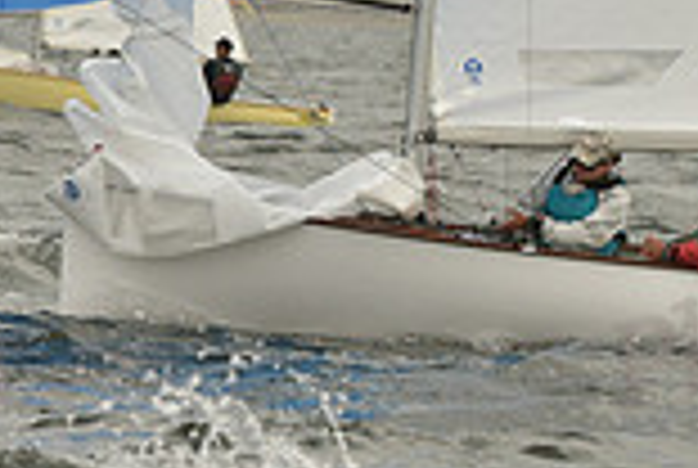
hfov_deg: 2.8
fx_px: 14492
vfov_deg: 1.9
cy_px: 124
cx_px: 383
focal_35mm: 746
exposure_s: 1/1250
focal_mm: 200
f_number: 7.1
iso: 320
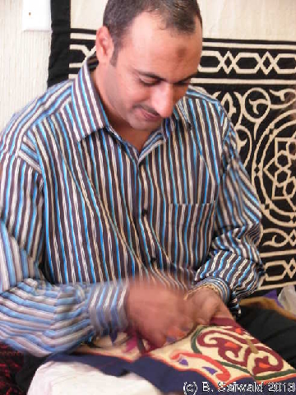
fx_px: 1095
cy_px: 198
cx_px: 148
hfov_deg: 15.4
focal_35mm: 96
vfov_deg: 20.4
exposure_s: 1/8
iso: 141
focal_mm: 15.9
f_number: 3.9
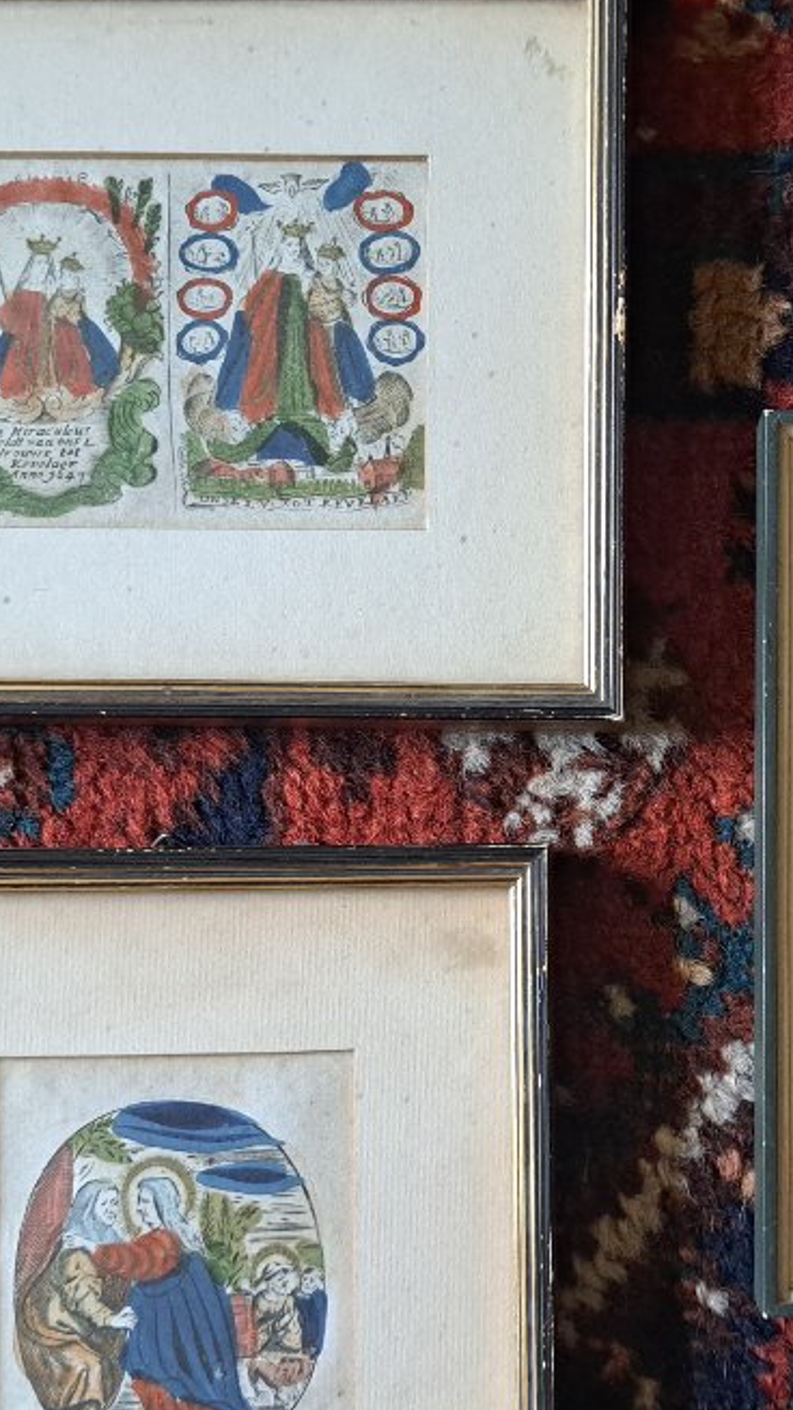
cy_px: 886
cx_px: 575
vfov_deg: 42.5
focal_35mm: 48
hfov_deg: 24.7
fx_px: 1794
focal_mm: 5.23
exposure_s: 1/50
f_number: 1.8
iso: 400
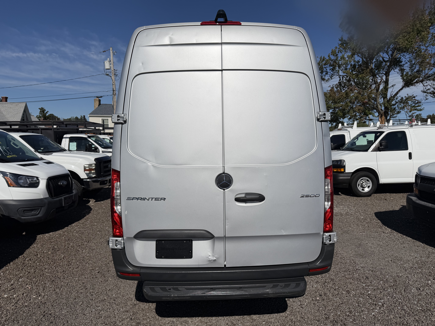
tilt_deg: -4.4
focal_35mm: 24
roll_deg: -0.1
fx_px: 302
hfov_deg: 71.6
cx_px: 218
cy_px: 163
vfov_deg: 56.8
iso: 80
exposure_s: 1/22727
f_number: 1.78
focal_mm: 6.76
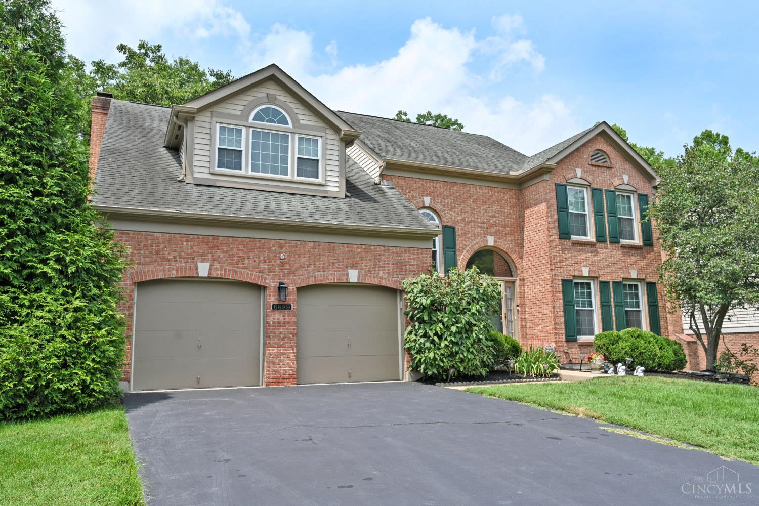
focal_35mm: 26
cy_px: 253
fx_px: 538
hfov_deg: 70.4
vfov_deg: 50.4
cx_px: 380
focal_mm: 25.5
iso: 100
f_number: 6.3
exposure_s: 1/320
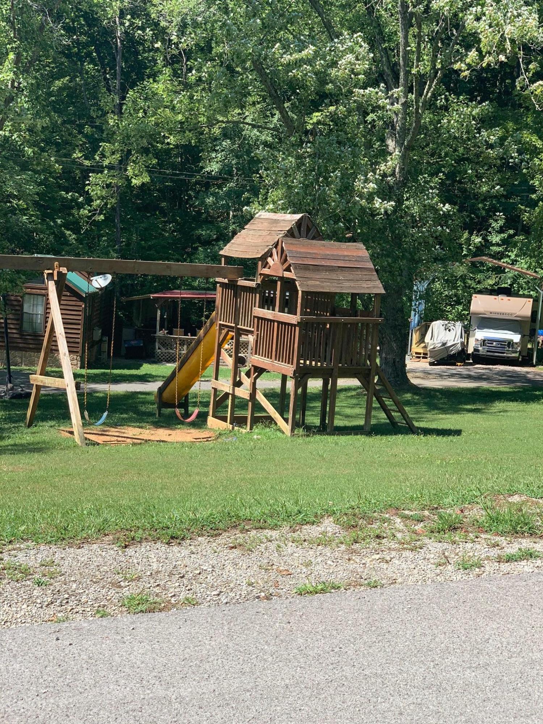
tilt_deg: -7.5
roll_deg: +2.4
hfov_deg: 28.0
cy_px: 362
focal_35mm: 52
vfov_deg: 36.8
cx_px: 272
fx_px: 1088
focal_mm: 6
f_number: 2.4
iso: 16
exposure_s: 1/500
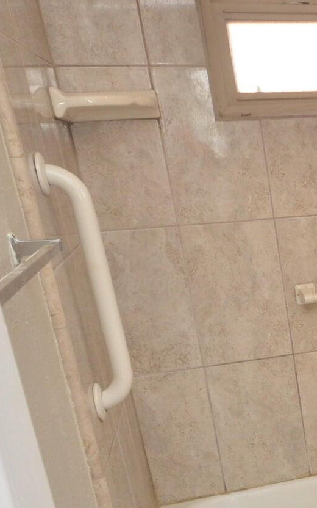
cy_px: 407
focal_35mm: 62
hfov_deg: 17.8
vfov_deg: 32.1
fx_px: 857
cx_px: 525
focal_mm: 14
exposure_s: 1/60
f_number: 4.8
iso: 800
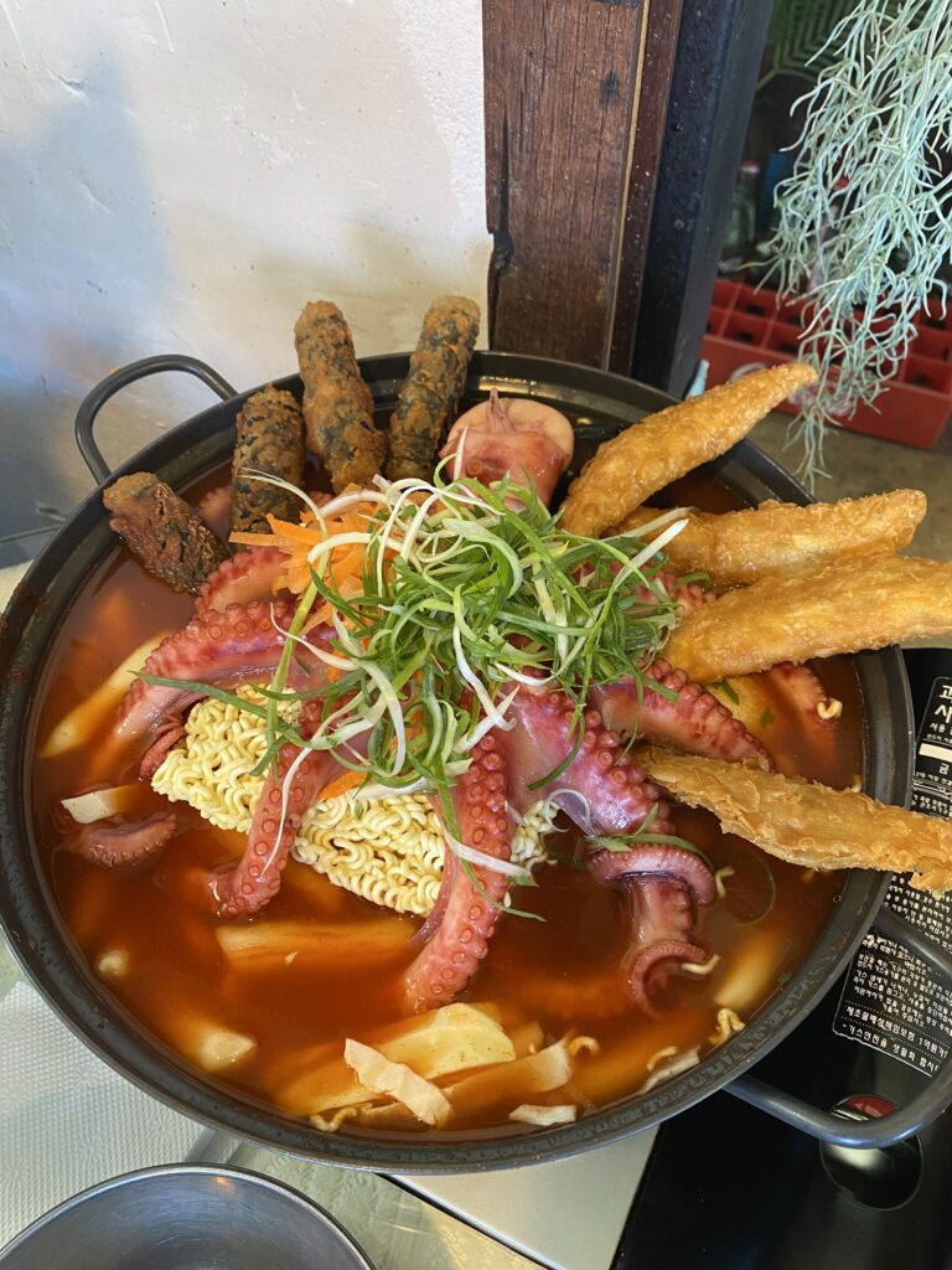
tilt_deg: -56.2
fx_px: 953
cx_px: 476
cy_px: 635
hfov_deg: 53.1
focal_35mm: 26
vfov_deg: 67.3
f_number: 1.8
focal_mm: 4.25
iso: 125
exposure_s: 1/60
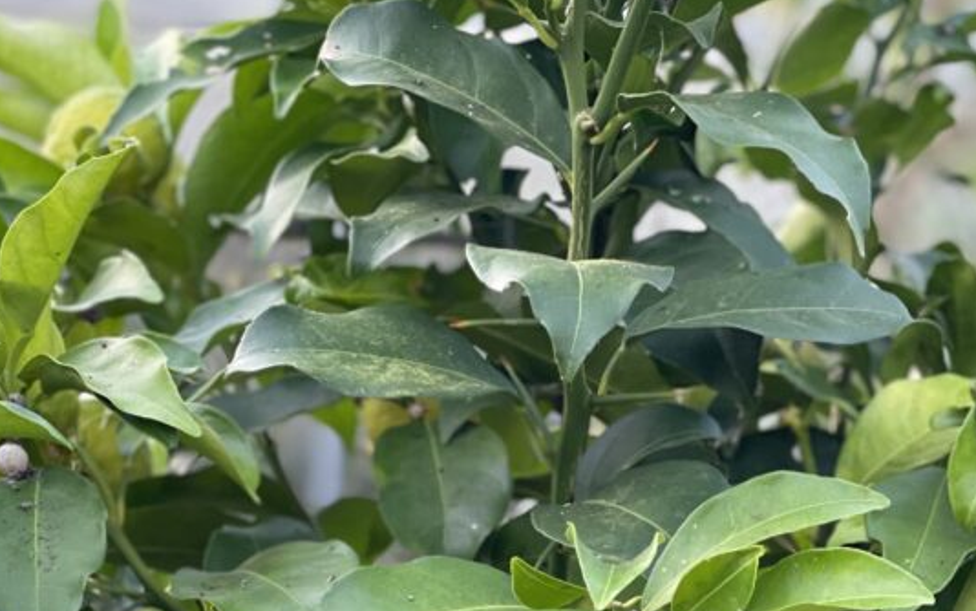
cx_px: 400
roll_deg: -1.8
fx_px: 3459
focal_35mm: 130
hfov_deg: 16.1
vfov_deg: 9.8
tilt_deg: -7.3
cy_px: 865
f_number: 2.2
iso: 100
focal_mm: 7.5
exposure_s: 1/121
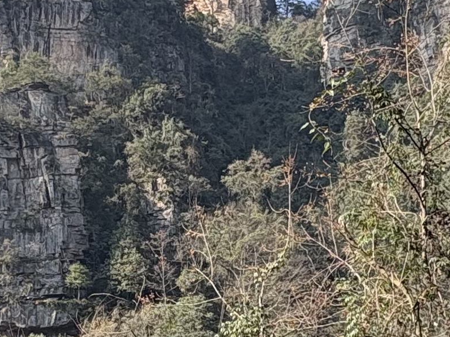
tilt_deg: +9.1
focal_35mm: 71
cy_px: 258
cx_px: 157
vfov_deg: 20.5
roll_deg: +0.4
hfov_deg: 27.3
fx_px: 923
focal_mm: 2.22
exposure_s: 1/492
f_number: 2.2
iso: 64
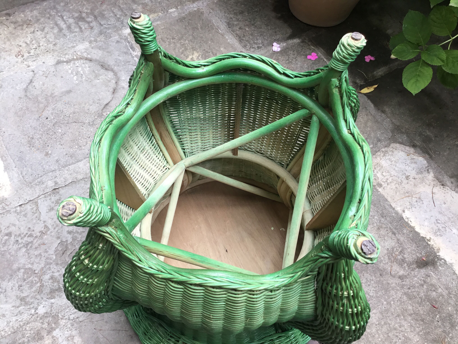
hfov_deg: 58.4
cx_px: 229
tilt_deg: -57.9
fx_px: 410
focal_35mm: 31
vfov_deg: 45.4
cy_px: 172
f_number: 2.4
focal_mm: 3.3
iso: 50
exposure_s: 1/100
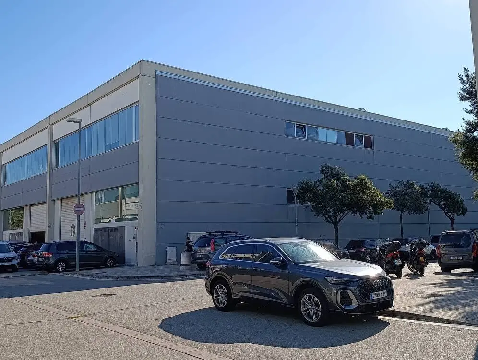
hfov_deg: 52.6
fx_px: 484
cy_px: 180
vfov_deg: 40.8
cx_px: 239
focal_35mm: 35
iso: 50
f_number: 1.7
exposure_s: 1/588
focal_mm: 6.11
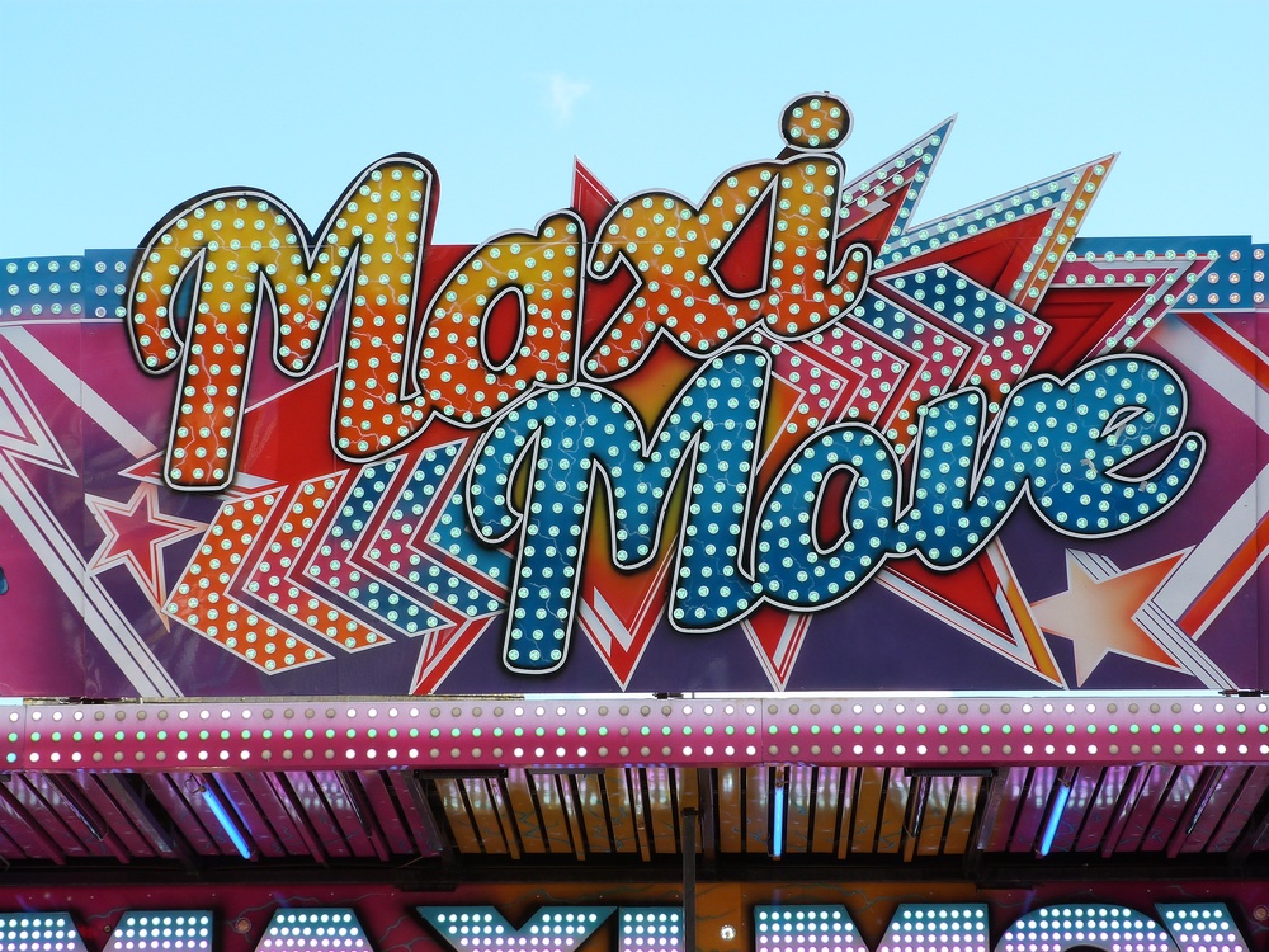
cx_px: 634
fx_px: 3556
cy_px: 476
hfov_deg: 20.2
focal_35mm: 97
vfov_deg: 15.2
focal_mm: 17.5
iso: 100
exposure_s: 1/250
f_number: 4
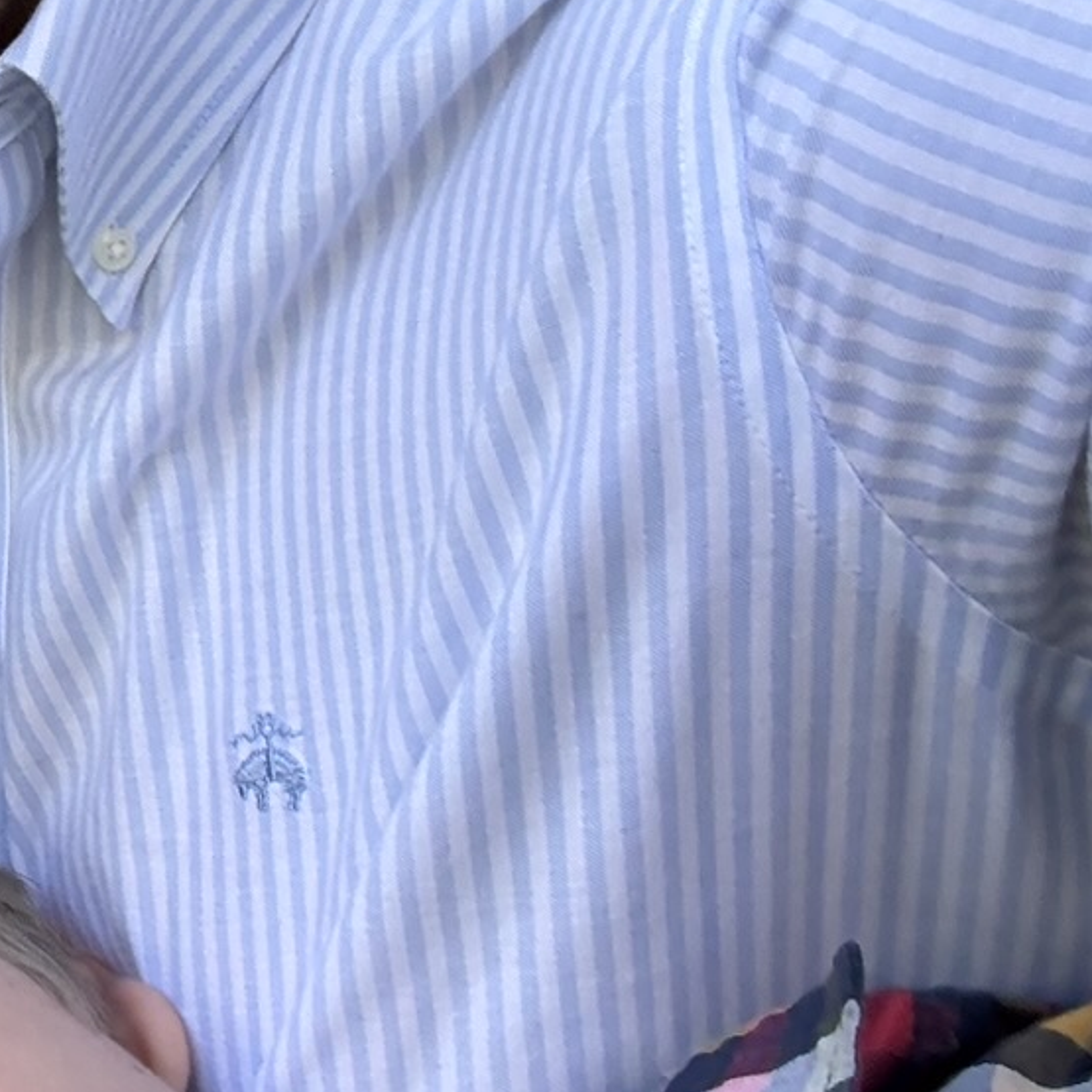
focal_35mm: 75
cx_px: -763
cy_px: 352
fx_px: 2677
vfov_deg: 22.9
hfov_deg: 18.8
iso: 25
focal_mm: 2.69
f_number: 1.9
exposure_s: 1/128
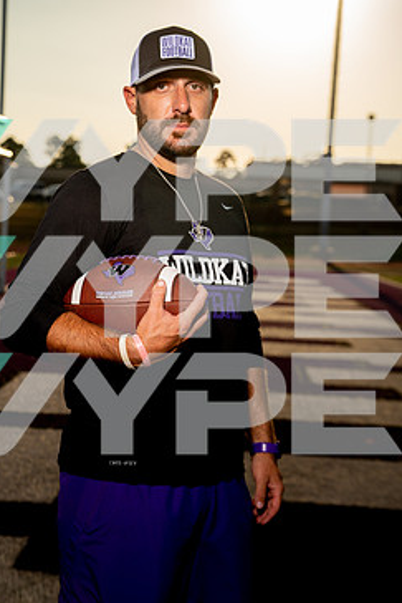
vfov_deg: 31.9
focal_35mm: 63
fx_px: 1054
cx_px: 160
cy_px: 288
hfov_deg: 21.6
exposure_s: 1/1000
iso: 100
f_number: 4
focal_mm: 51
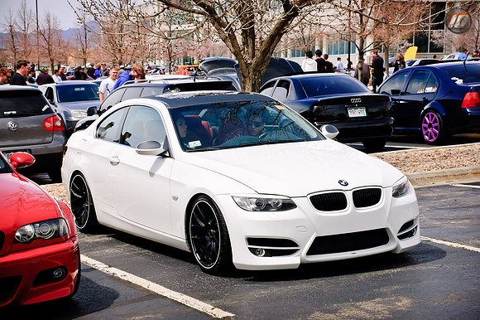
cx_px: 240
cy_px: 160
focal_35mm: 87
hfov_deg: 23.4
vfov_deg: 15.7
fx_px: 1159
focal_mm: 58
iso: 200
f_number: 9
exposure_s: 1/320
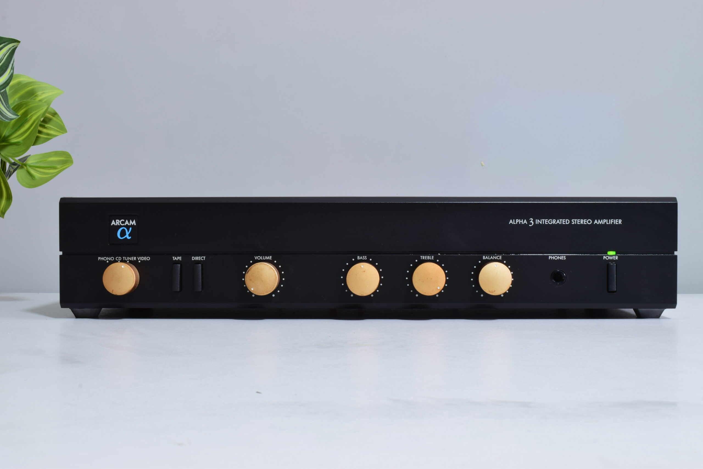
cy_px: 234
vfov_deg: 25.8
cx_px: 352
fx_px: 1025
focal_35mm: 52
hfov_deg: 37.8
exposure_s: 2
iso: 100
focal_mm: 35
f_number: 25
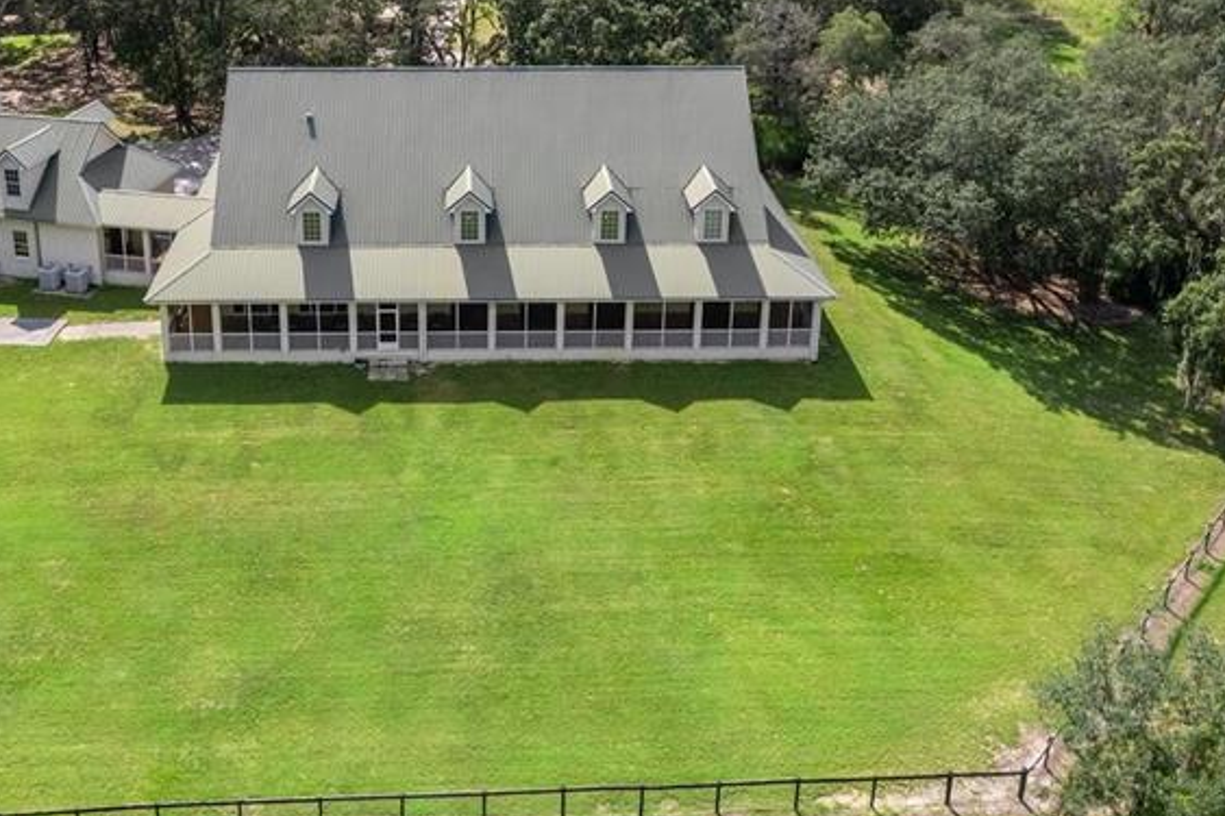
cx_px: 470
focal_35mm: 40
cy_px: 162
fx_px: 1361
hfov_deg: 48.1
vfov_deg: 32.5
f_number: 2.8
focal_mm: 8.38
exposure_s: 1/2500
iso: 100
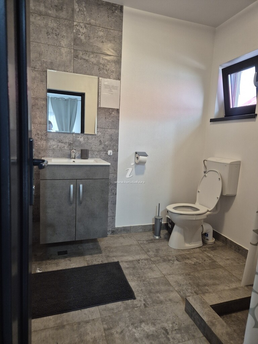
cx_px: 129
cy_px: 172
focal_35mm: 23
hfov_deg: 58.9
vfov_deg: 73.9
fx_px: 229
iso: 400
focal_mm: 5.4
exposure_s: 1/100
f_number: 1.8
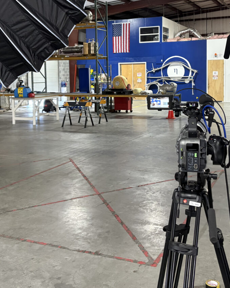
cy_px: 95
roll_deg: +0.4
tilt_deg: -2.7
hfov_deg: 32.7
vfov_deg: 39.8
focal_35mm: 46
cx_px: 122
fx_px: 391
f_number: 1.6
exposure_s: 1/60
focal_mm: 5.96
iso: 320
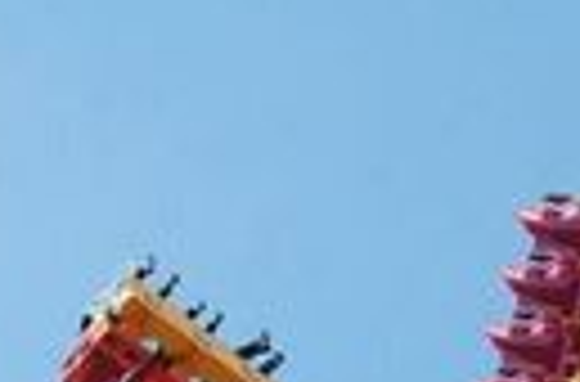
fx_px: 3066
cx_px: 297
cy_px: 742
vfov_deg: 6.9
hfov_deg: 10.8
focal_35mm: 191
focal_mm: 32
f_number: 9
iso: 400
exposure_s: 1/320
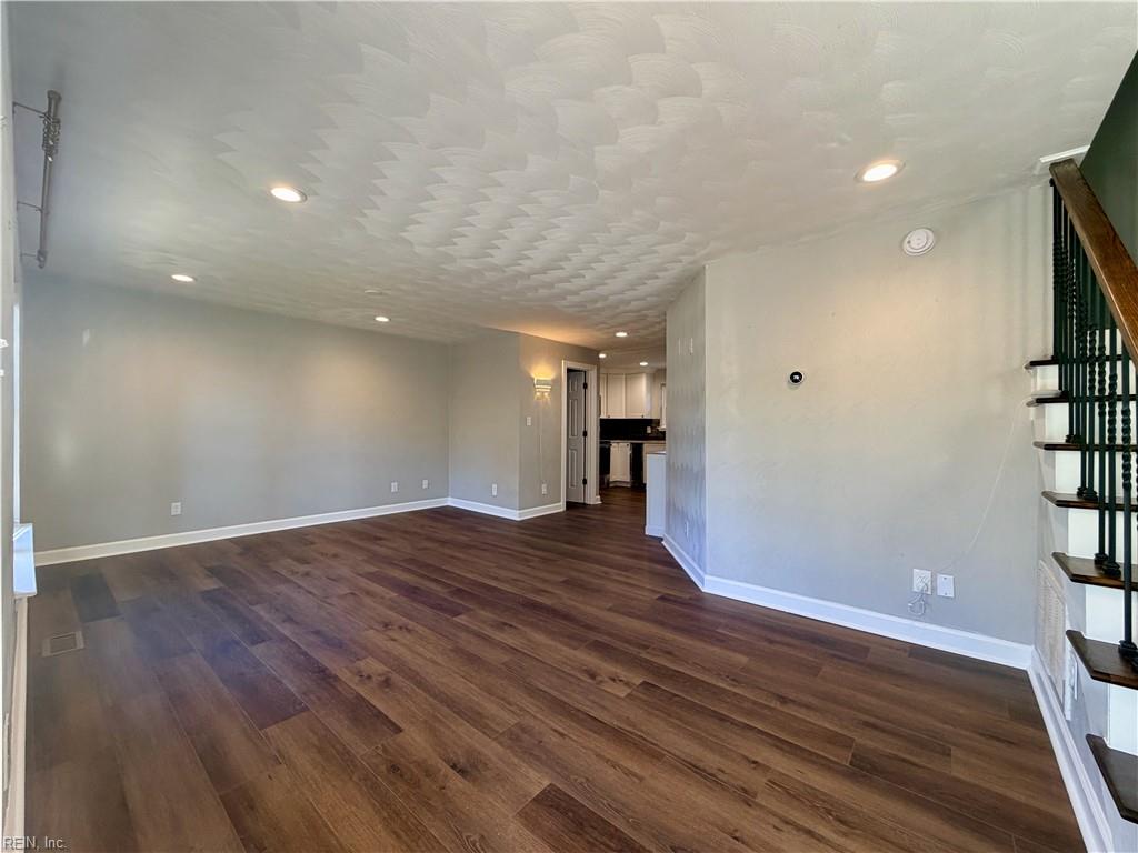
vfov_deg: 85.7
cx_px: 569
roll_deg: +0.2
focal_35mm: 14
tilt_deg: +0.5
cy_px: 426
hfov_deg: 102.1
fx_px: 460
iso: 160
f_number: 2.2
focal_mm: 2.22
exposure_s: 1/120
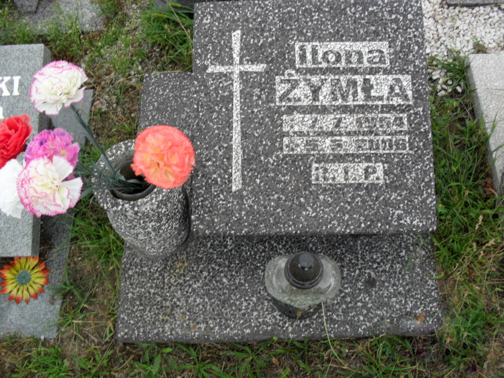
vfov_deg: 40.7
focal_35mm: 35
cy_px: 189
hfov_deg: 52.6
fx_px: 510
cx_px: 252
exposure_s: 1/250
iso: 100
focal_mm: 6.3
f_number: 3.2
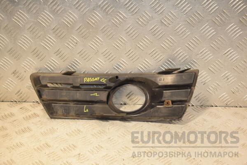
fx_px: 412
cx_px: 124
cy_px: 82
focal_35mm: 60
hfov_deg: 33.4
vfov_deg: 22.6
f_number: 5.6
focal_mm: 40
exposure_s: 1/200
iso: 800
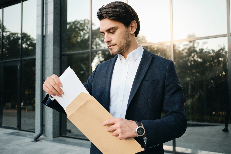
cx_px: 116
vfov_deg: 37.9
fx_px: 225
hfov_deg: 54.4
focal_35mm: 35
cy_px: 77
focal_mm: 23
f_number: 2
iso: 160
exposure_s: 1/500
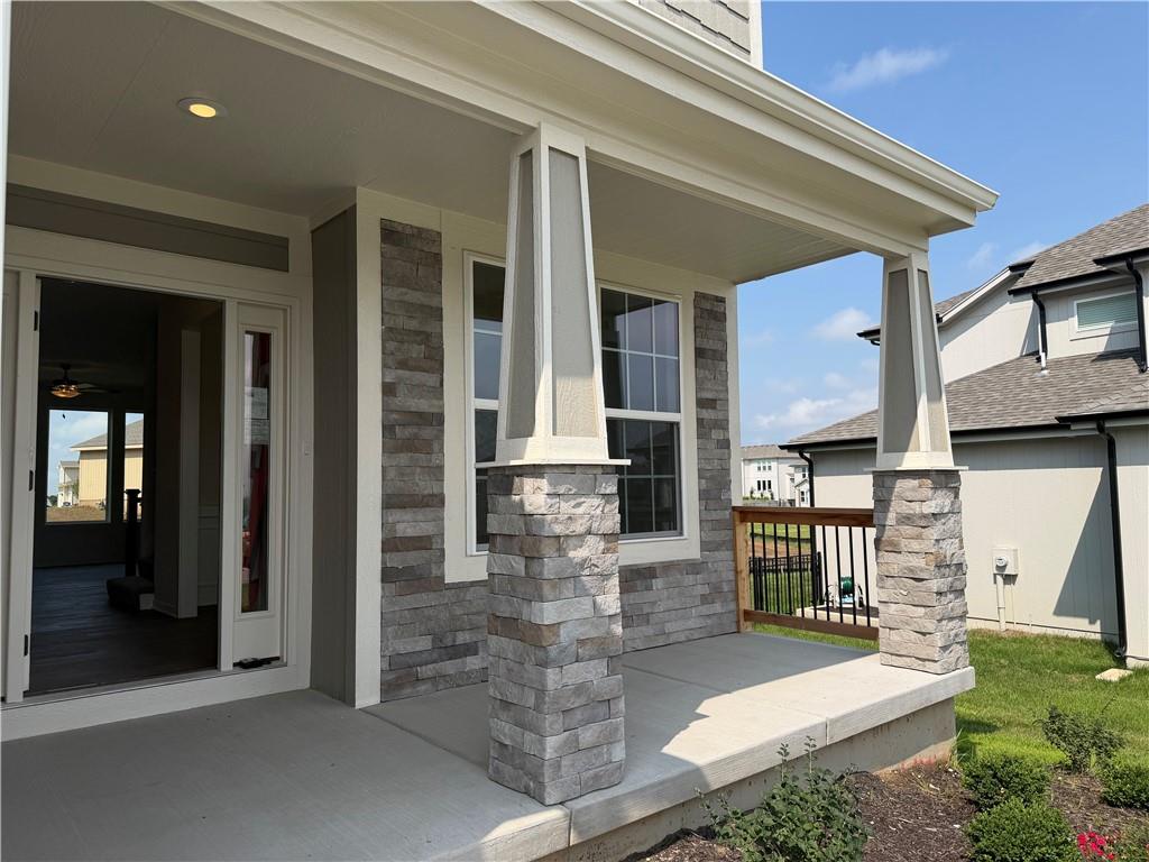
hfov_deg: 71.6
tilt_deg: +3.9
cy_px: 431
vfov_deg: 56.8
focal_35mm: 24
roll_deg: +0.8
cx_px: 574
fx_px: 797
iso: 80
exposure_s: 1/5714
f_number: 1.78
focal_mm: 6.76
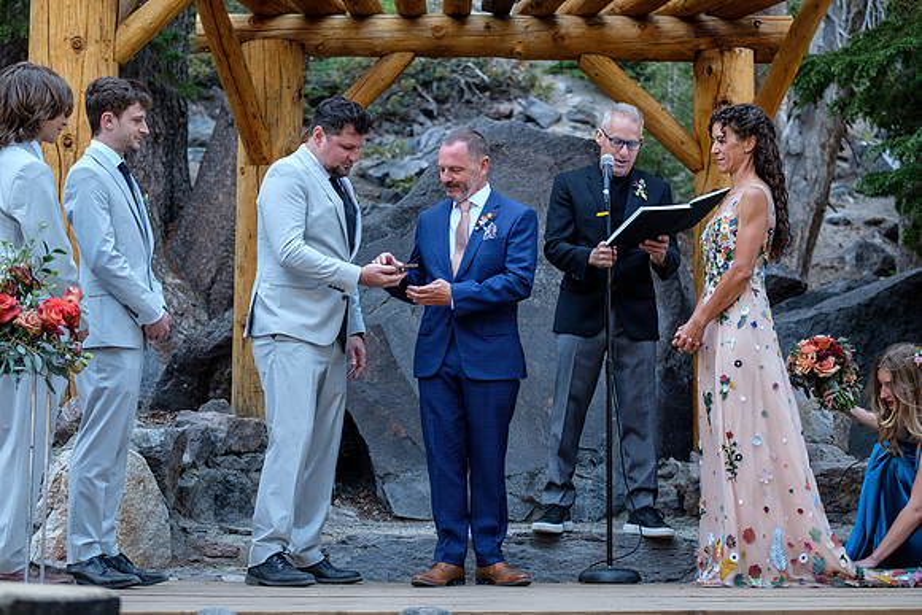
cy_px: 308
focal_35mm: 84
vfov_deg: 16.3
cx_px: 461
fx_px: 2152
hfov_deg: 24.2
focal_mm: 56.3
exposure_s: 1/80
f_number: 2.8
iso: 640
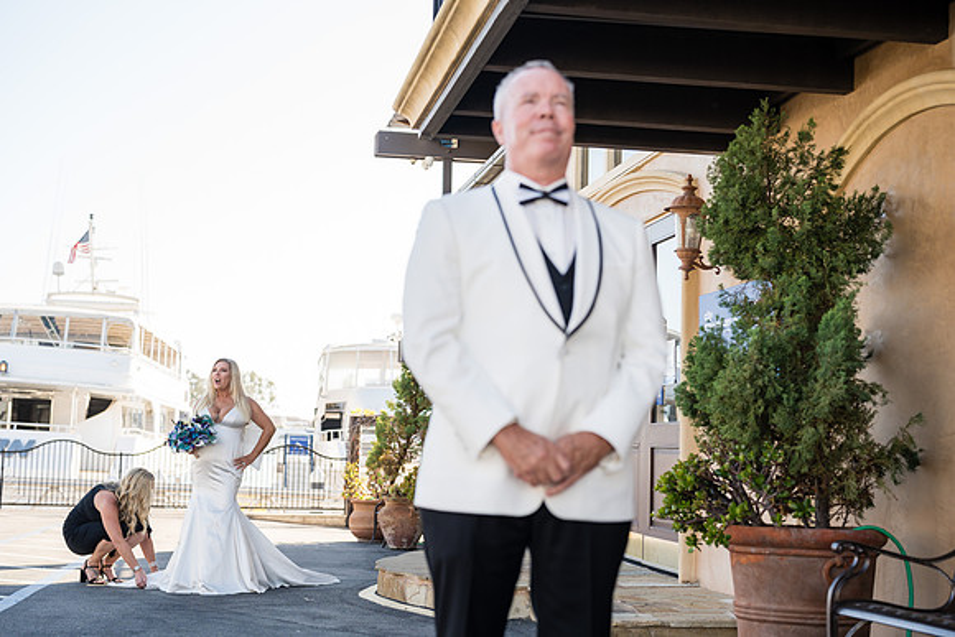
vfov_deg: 27.0
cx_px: 478
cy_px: 318
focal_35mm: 50
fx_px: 1327
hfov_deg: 39.6
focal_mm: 50
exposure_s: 1/500
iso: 125
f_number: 2.8
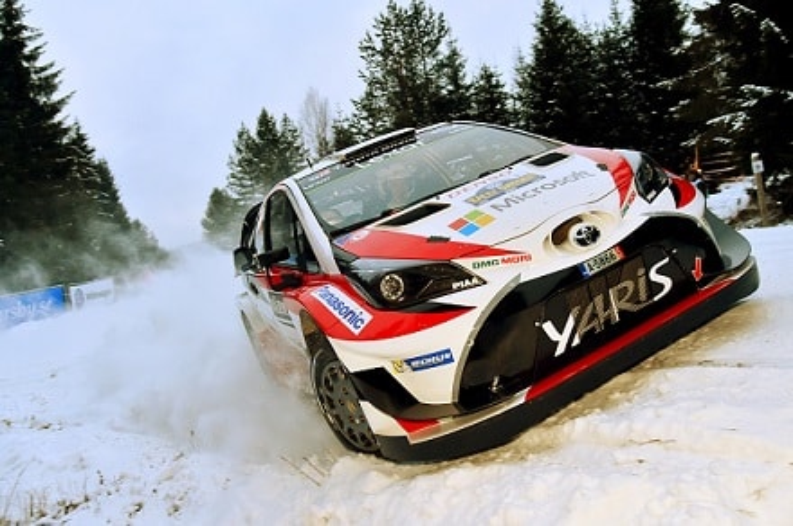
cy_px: 263
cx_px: 396
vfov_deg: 53.0
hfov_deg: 73.8
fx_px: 528
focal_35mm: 24
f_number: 4
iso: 3200
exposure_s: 1/640
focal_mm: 24
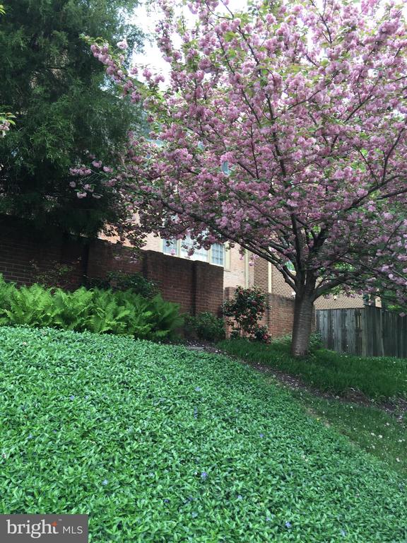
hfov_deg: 48.2
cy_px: 272
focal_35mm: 29
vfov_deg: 61.7
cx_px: 204
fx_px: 455
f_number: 2.2
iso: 32
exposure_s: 1/120
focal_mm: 4.15
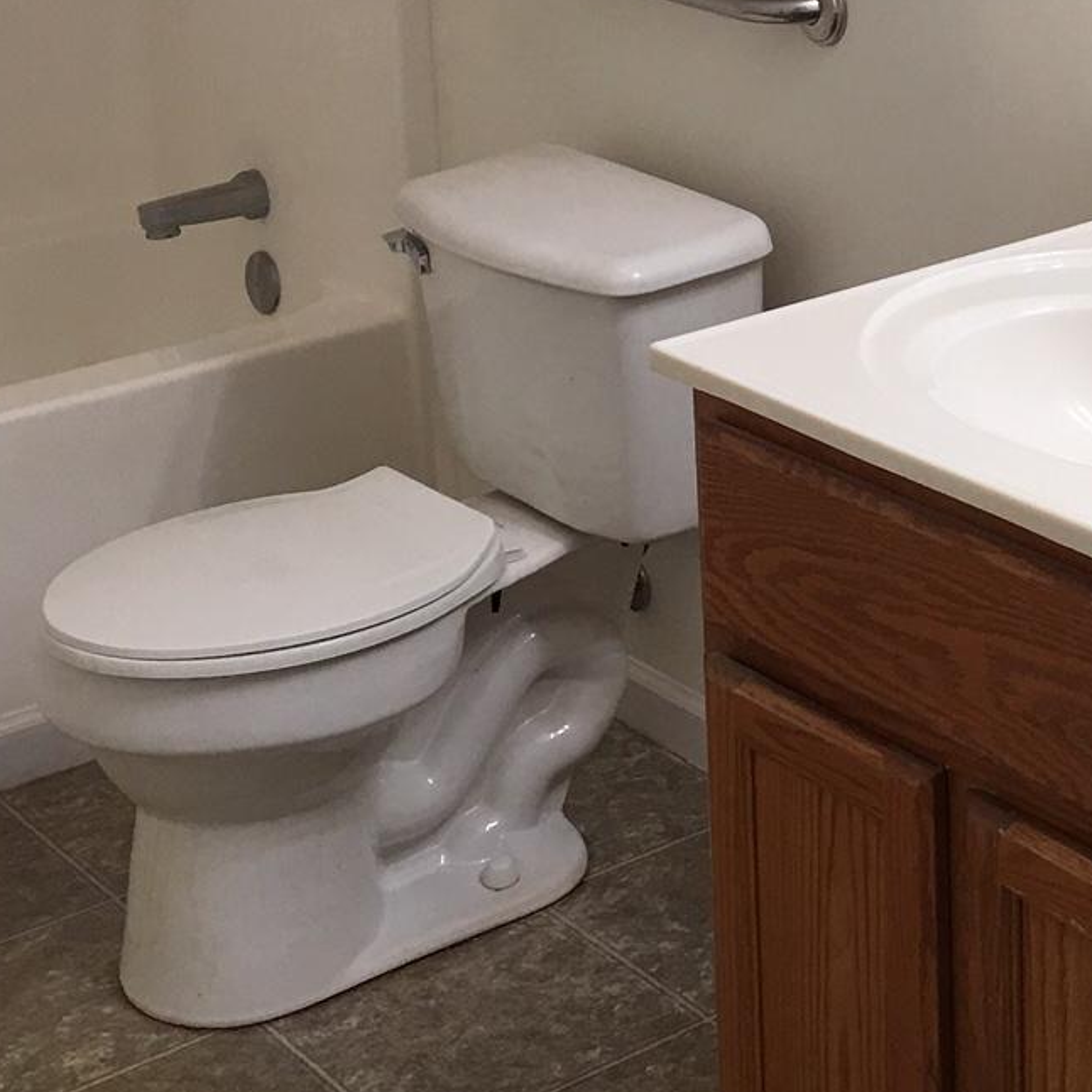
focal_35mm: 80
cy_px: 69
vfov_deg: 21.1
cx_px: 1090
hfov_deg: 20.9
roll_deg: +0.5
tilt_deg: -11.4
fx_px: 2855
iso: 25
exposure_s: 1/30
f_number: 2.2
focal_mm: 4.15
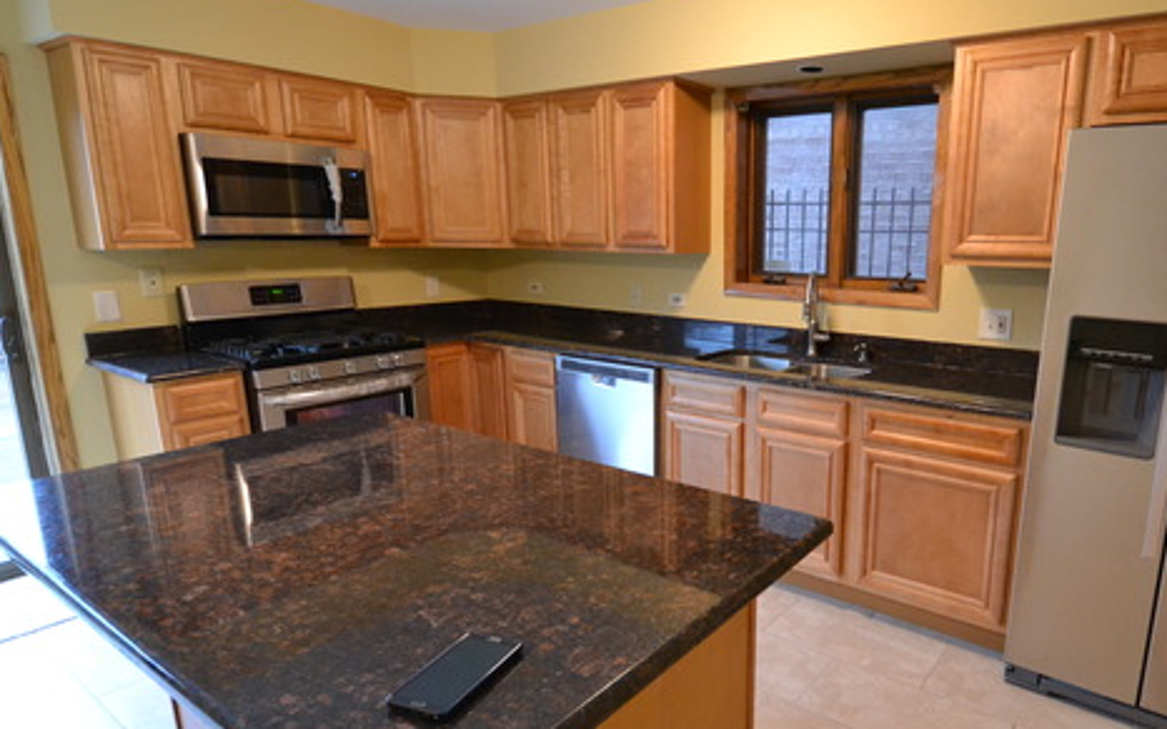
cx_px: 731
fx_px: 668
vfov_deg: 57.2
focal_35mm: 21
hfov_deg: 80.7
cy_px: 387
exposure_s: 1/60
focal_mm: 10
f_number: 3.5
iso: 2500
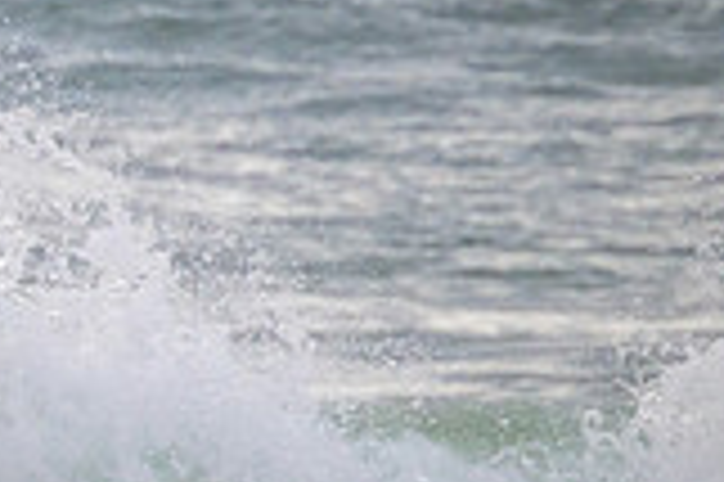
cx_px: -567
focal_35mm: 2885
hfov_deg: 0.7
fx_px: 57961
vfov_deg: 0.5
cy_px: 232
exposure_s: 1/2000
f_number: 11
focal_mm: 800
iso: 2000
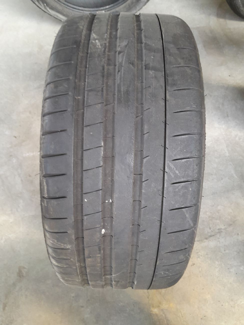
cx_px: 122
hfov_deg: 53.1
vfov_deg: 67.3
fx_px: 244
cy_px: 162
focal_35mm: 26
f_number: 1.8
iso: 200
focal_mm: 3.98
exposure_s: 1/50
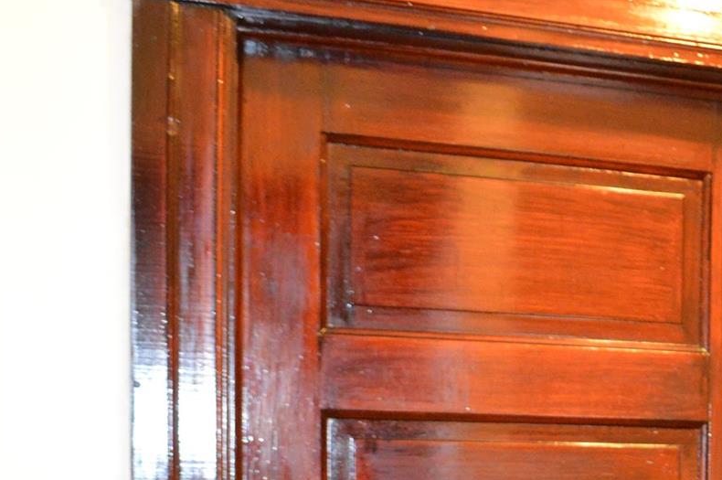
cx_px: 837
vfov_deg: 18.2
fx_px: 1402
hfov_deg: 26.1
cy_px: 607
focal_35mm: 70
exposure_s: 1/30
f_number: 3.5
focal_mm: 18
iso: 3200
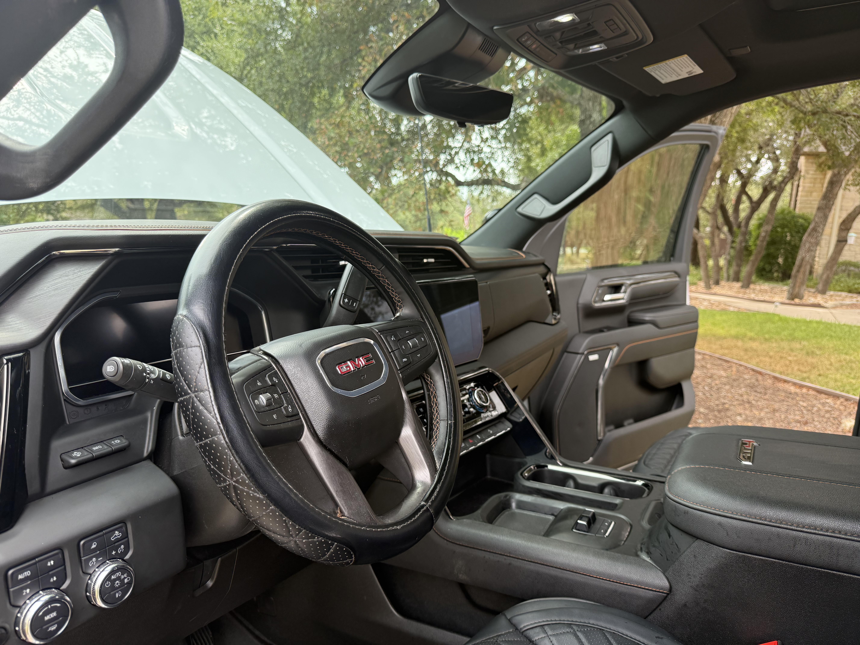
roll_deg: -3.9
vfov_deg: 56.8
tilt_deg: -8.4
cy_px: 322
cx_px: 430
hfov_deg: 71.6
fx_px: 596
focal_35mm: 24
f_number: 1.78
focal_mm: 6.76
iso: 100
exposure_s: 1/401
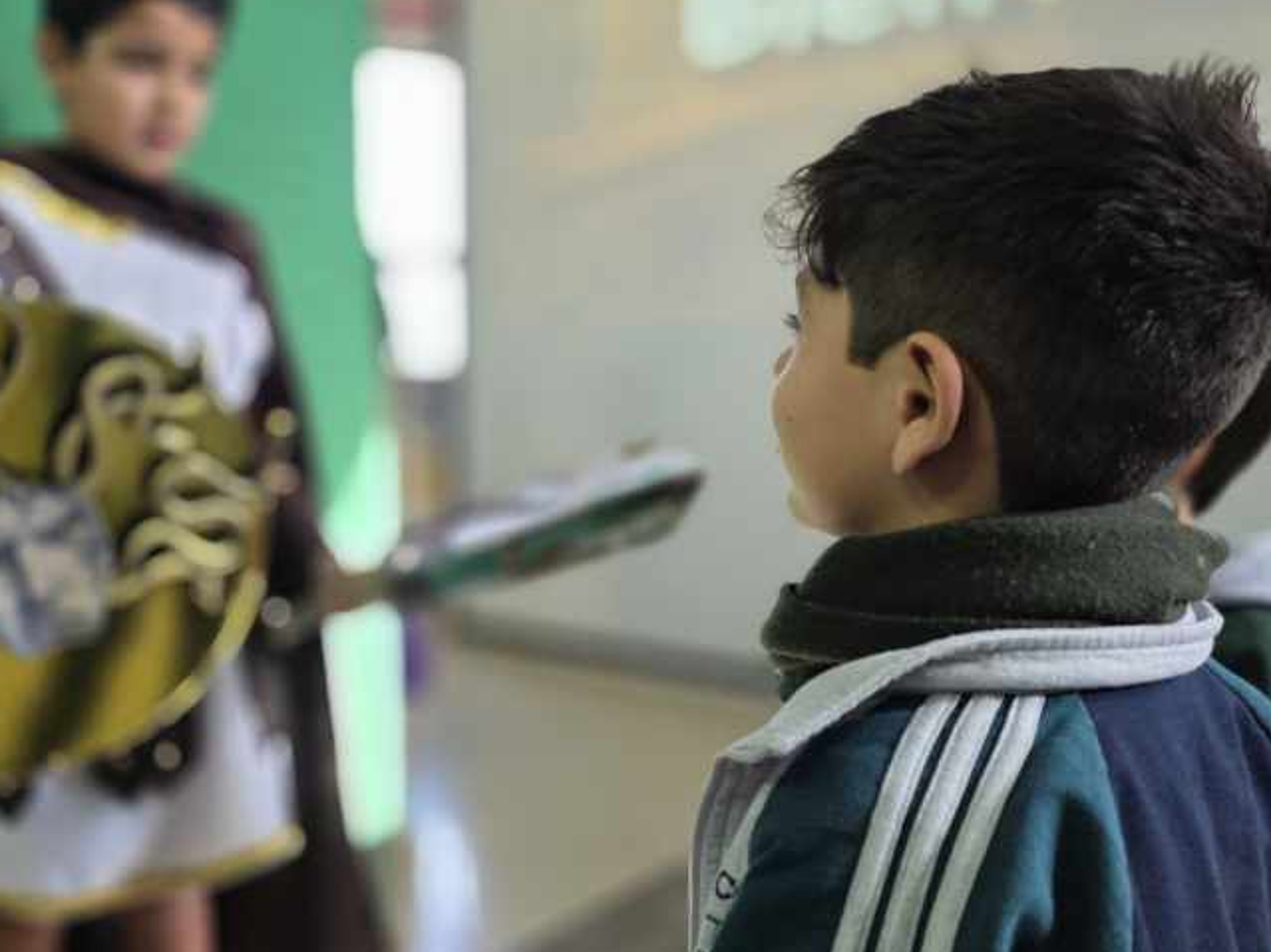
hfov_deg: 50.6
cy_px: 435
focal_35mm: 36
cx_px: 438
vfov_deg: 39.6
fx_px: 1322
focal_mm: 6.3
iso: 250
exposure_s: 1/100
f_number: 1.7
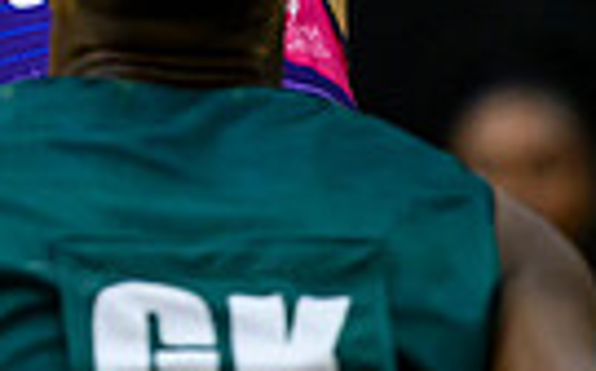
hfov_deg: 1.9
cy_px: -589
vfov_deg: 1.2
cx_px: -181
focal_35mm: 1099
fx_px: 17829
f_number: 3.5
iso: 5000
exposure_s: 1/1000
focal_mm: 200
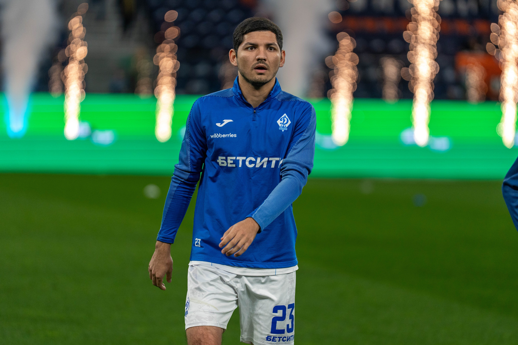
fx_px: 3002
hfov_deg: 9.9
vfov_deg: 6.6
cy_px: 172
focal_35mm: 209
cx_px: 270
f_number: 2.8
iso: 1600
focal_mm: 200
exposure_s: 1/1000
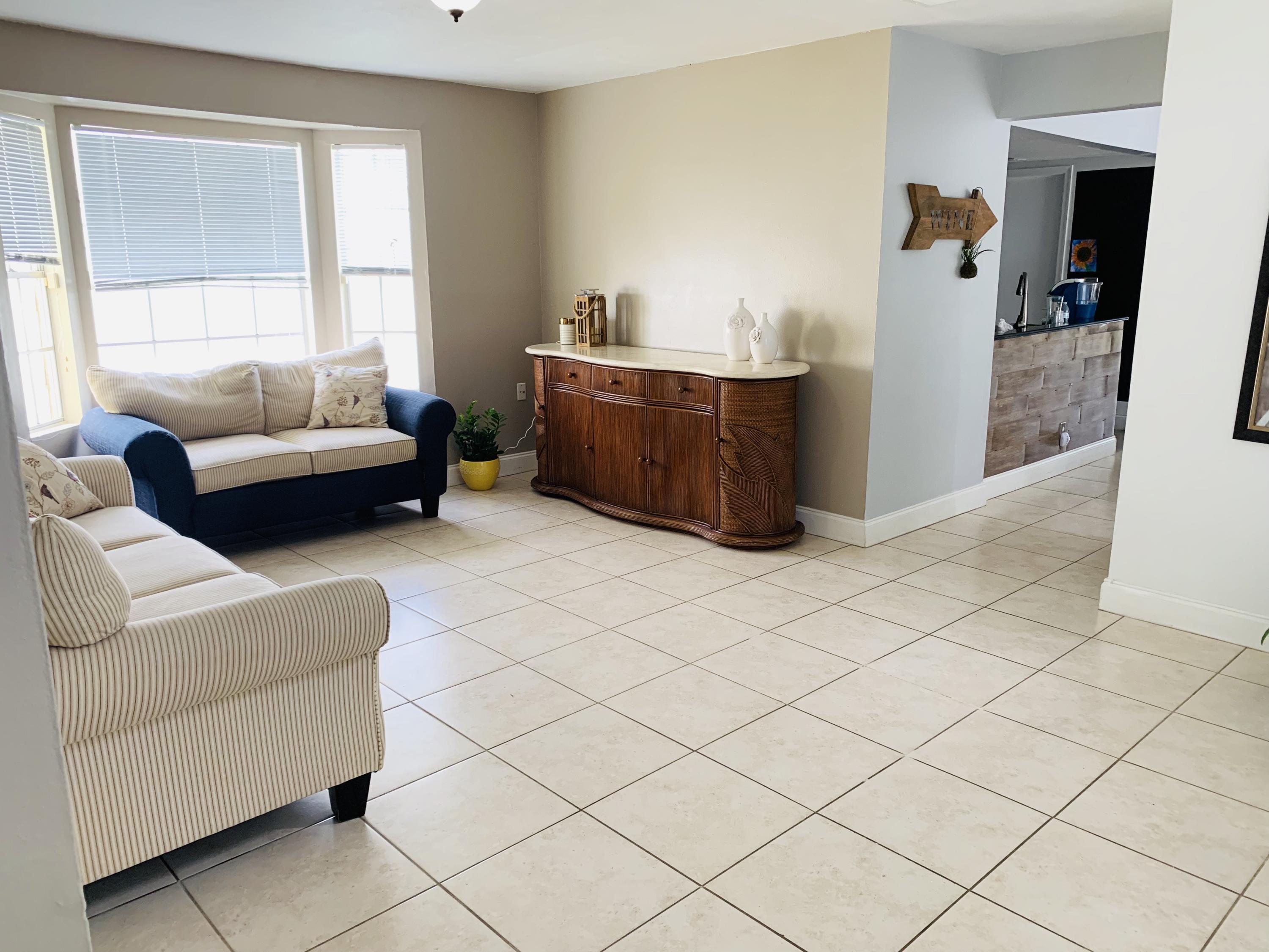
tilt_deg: -12.3
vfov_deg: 53.1
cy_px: 476
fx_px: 953
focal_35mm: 26
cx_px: 634
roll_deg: +0.2
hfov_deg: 67.3
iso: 100
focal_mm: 4.25
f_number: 1.8
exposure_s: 1/93
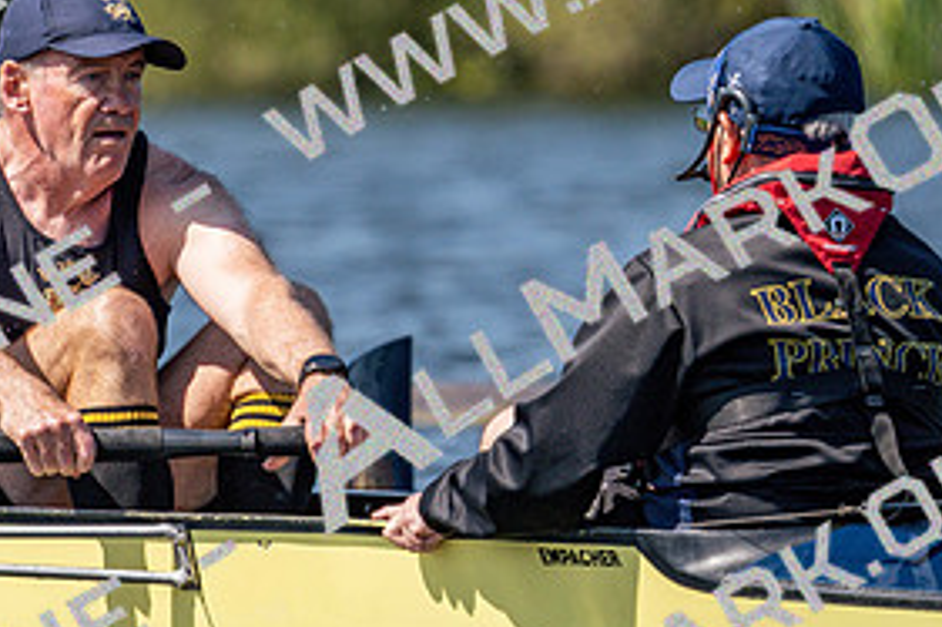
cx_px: 20
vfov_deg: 1.4
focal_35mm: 957
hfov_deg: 2.2
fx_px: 25026
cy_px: 216
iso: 320
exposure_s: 1/2000
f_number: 6.3
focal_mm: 463
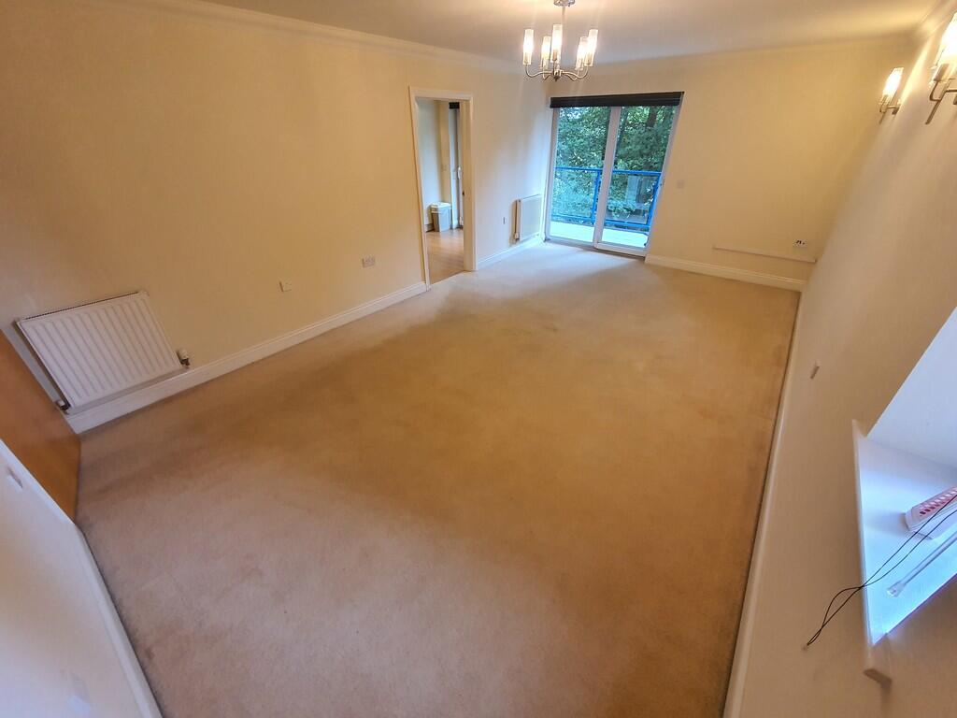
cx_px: 478
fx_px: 359
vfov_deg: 89.9
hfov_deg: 106.2
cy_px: 359
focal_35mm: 13
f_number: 2.2
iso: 125
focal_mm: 1.8
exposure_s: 1/50
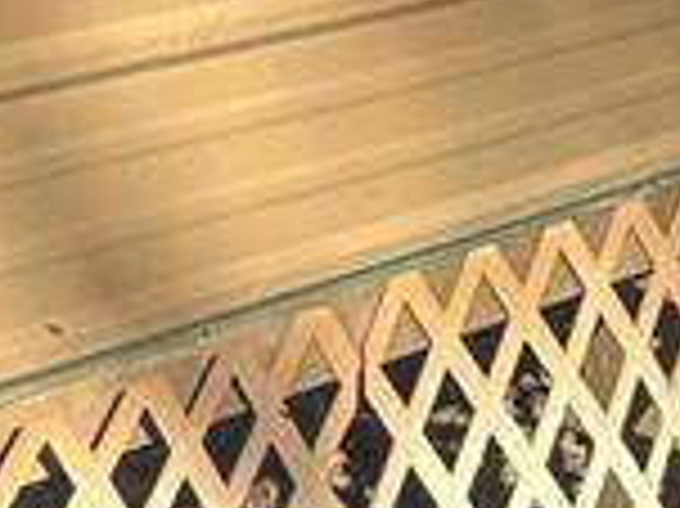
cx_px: -671
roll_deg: -0.1
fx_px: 3455
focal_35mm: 176
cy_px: -791
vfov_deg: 7.7
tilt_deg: +1.8
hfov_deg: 10.4
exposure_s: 1/544
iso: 50
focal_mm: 5.96
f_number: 1.6
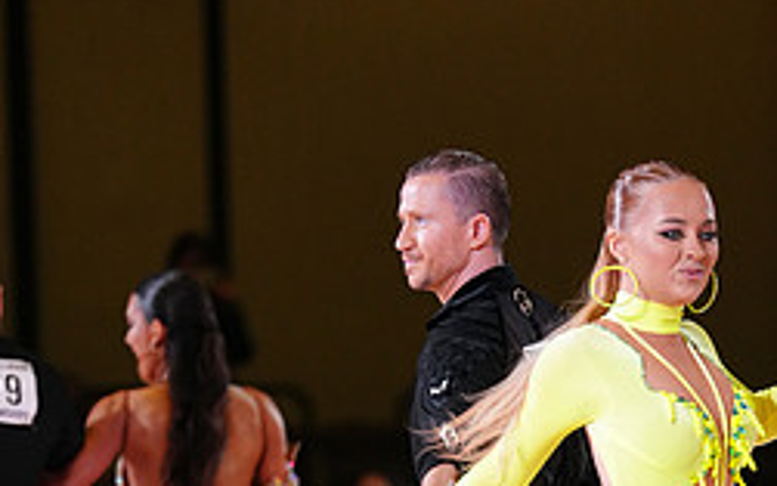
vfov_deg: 3.4
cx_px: 574
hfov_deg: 5.4
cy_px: 755
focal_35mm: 389
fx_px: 8239
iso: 2000
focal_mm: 165
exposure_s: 1/400
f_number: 2.8
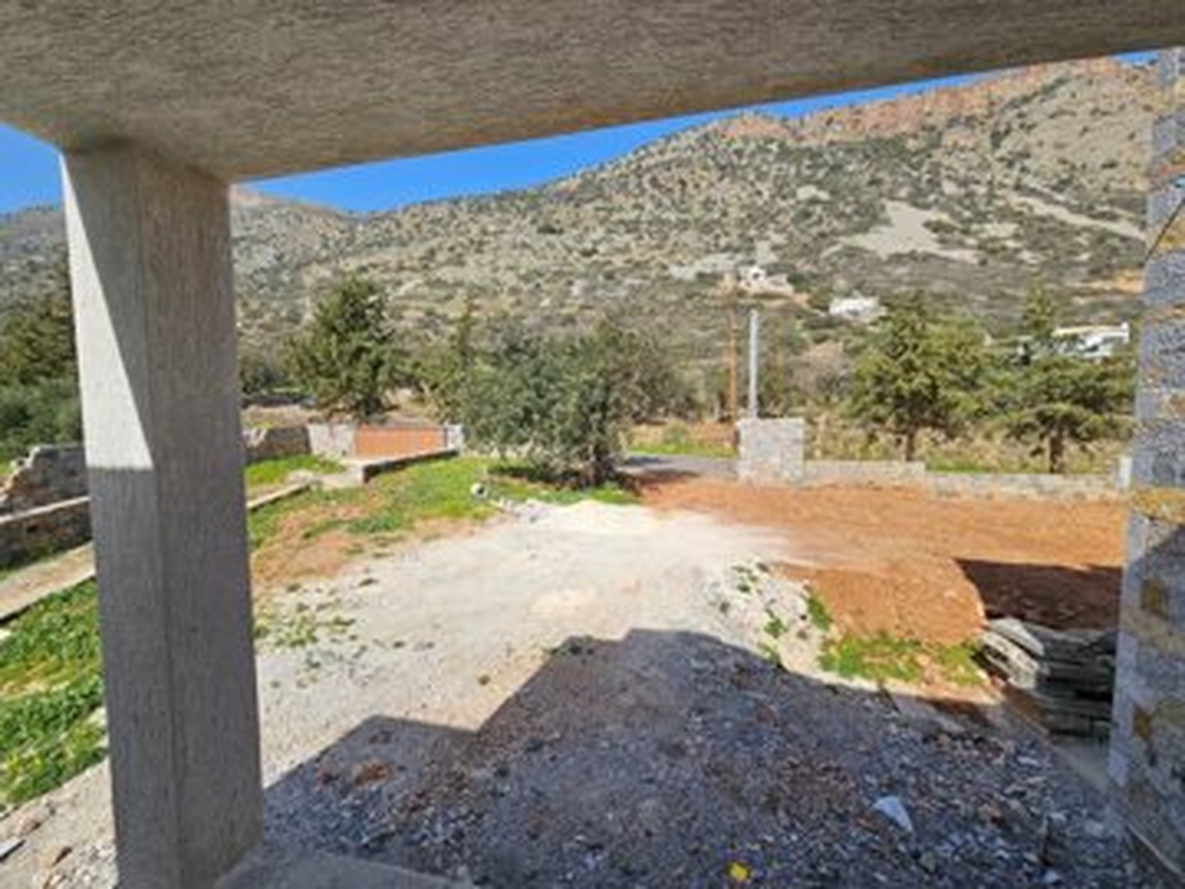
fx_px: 445
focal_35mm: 13
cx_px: 592
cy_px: 444
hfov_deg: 106.2
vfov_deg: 89.9
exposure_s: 1/2296
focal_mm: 2.2
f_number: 2.2
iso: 50
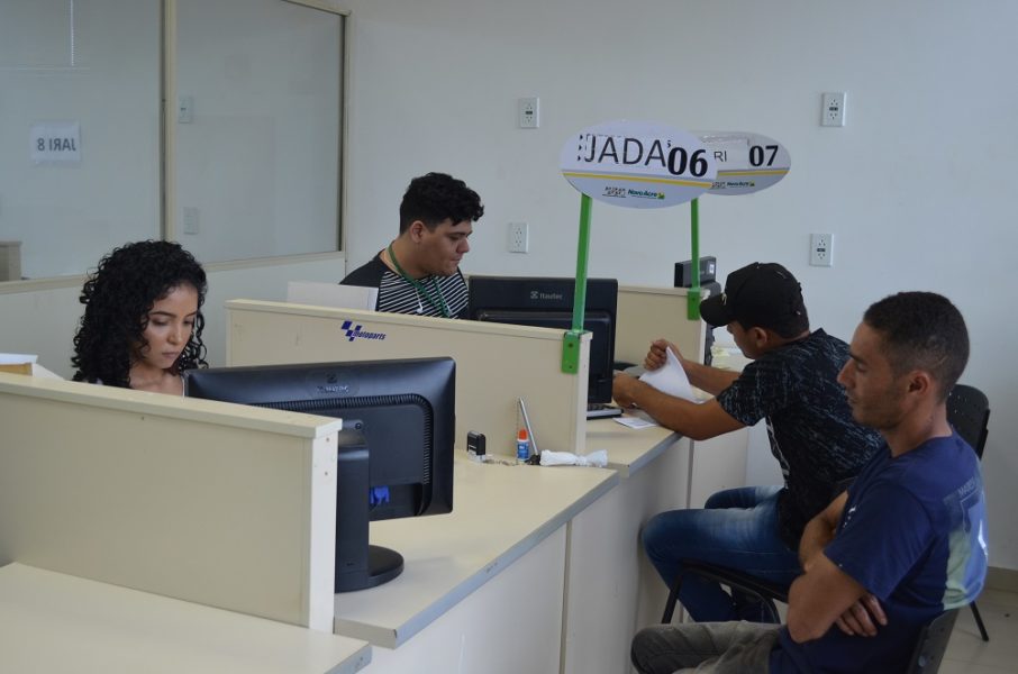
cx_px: 509
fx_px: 1185
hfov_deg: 46.5
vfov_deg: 31.8
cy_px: 337
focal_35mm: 42
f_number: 4.5
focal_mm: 28
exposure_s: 1/60
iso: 640
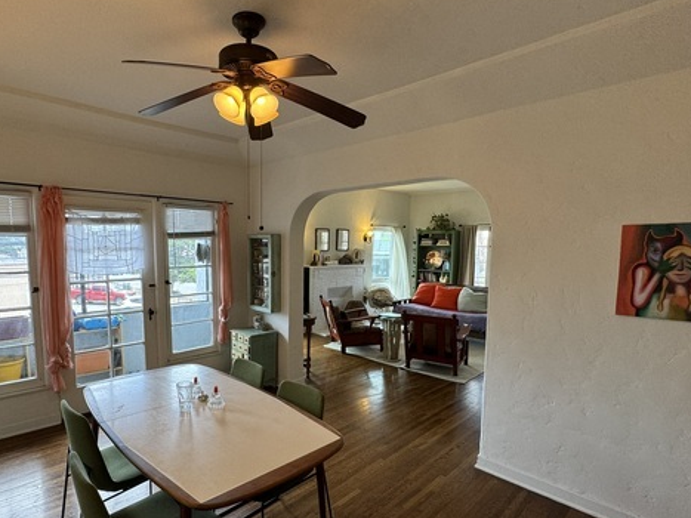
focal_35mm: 20
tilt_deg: -6.6
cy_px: 289
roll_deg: +0.0
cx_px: 295
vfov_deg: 65.7
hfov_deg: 81.2
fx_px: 399
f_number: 2.2
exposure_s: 1/120
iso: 160
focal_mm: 2.22
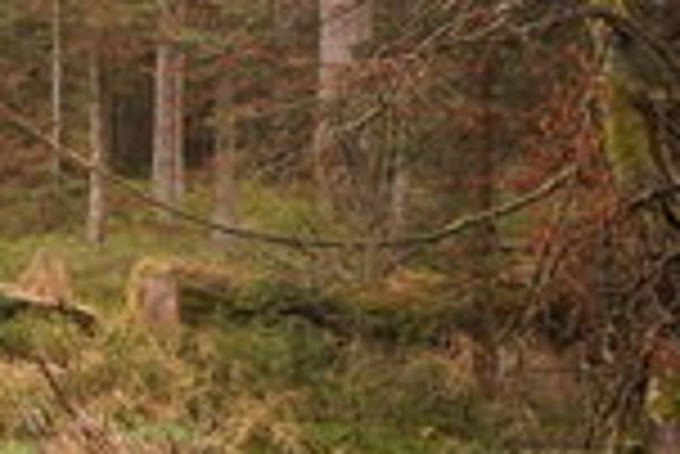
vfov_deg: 10.5
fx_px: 2458
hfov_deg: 13.7
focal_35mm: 130
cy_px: 43
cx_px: -621
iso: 160
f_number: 4
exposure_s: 1/60
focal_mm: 28
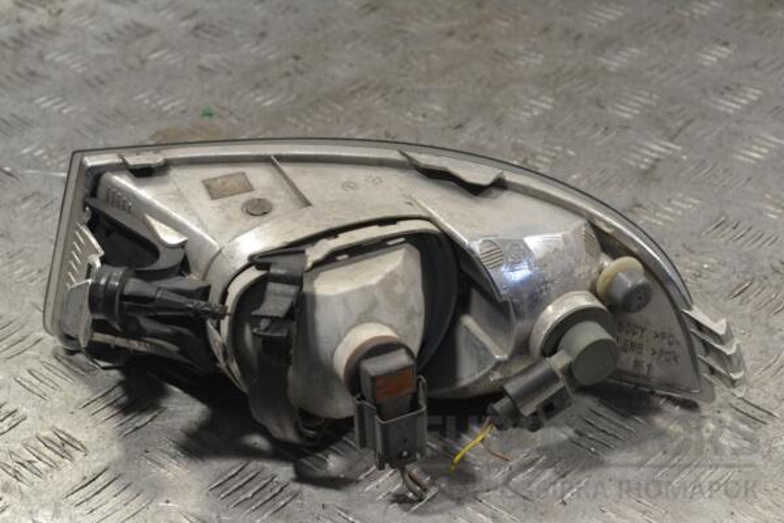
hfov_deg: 28.1
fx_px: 1568
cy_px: 262
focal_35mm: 72
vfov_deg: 18.9
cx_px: 392
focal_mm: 48
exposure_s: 1/320
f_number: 9
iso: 3200
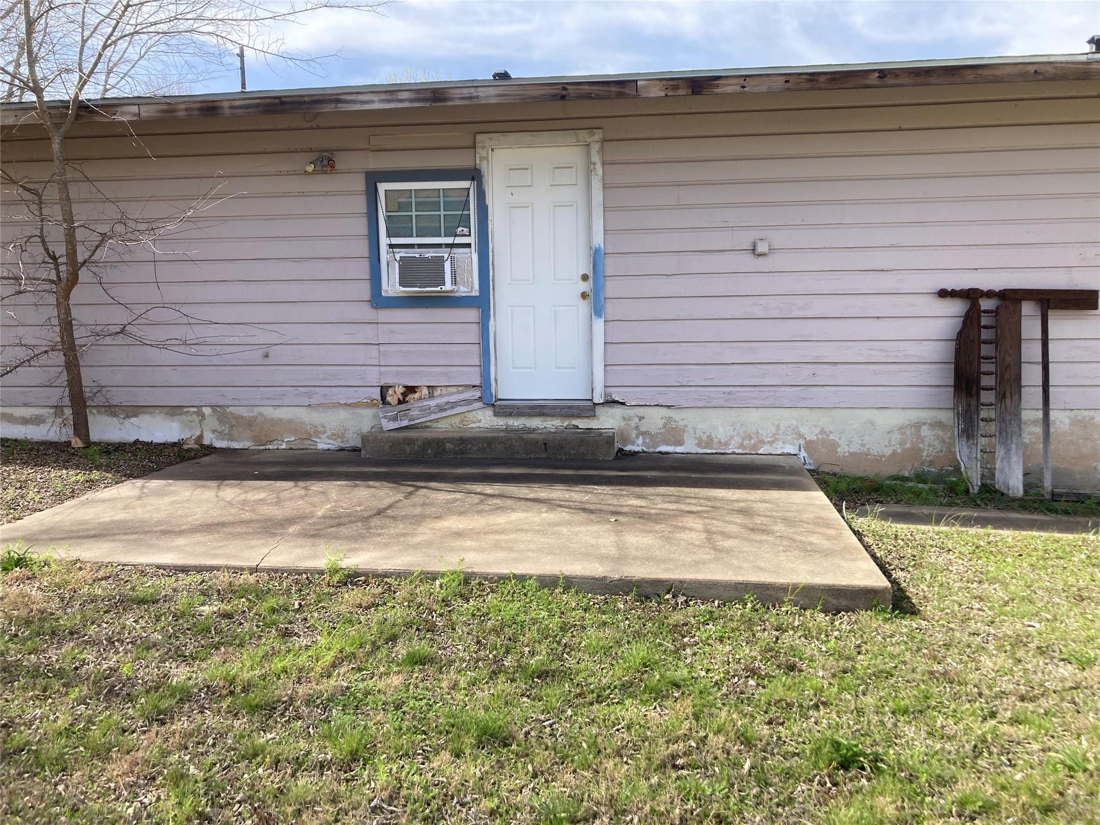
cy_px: 412
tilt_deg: -3.9
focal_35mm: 28
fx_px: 890
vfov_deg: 49.7
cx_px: 550
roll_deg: -1.0
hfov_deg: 63.4
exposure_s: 1/762
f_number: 1.8
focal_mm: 3.99
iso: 20
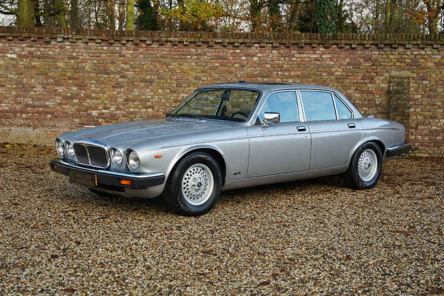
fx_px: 645
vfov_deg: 25.8
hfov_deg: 38.0
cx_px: 222
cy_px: 148
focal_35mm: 52
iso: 200
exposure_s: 1/60
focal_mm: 52.3
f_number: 6.3
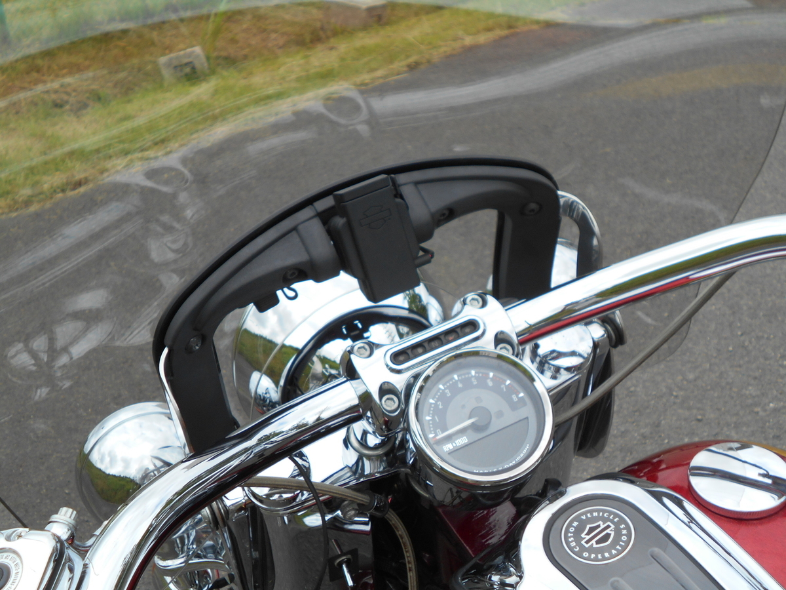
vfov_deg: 29.1
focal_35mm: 50
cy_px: 295
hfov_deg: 38.2
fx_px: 1135
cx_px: 393
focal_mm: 8.8
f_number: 4.5
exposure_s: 1/250
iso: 80
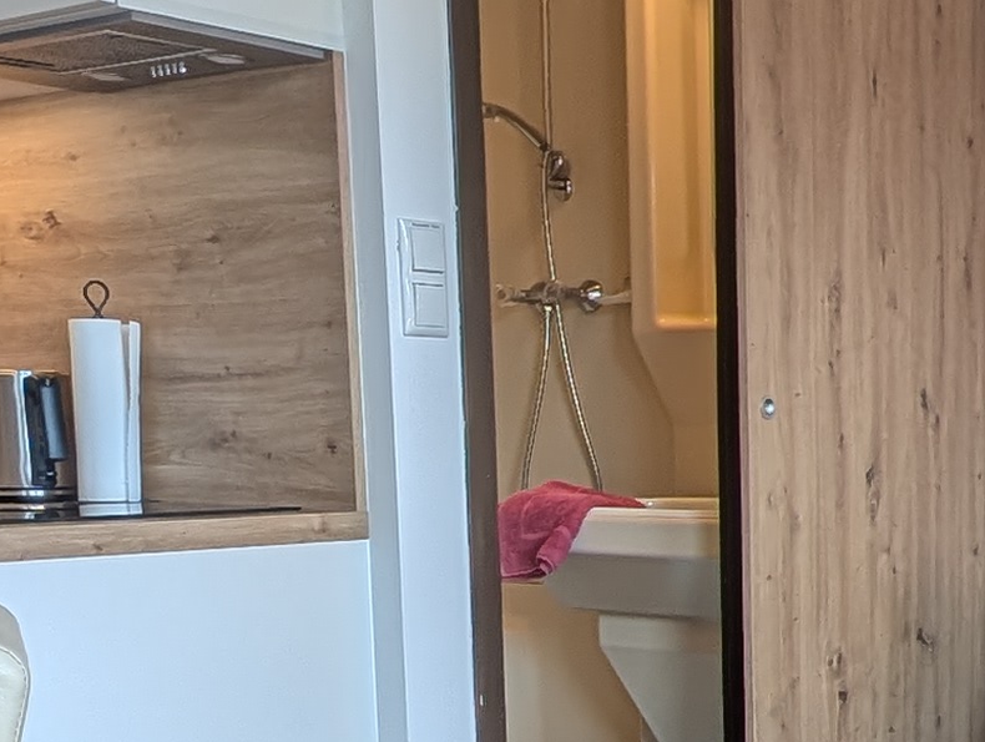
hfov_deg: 29.5
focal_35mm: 62
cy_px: 757
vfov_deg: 22.7
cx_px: 936
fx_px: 1767
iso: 48
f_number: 1.95
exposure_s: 1/90
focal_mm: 2.23
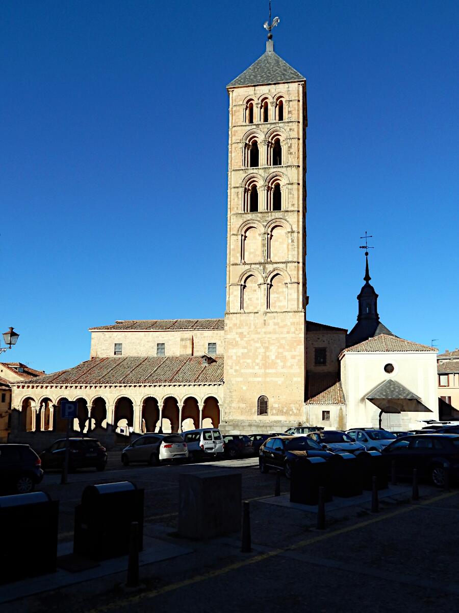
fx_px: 407
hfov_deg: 58.9
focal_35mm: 23
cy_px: 306
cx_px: 230
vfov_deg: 73.9
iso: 125
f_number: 6
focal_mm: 4
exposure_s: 1/640
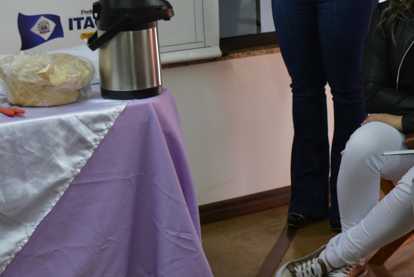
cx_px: 462
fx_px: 1254
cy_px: 62
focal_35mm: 109
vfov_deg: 12.5
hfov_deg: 18.0
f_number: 4.5
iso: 400
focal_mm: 26
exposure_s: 1/80
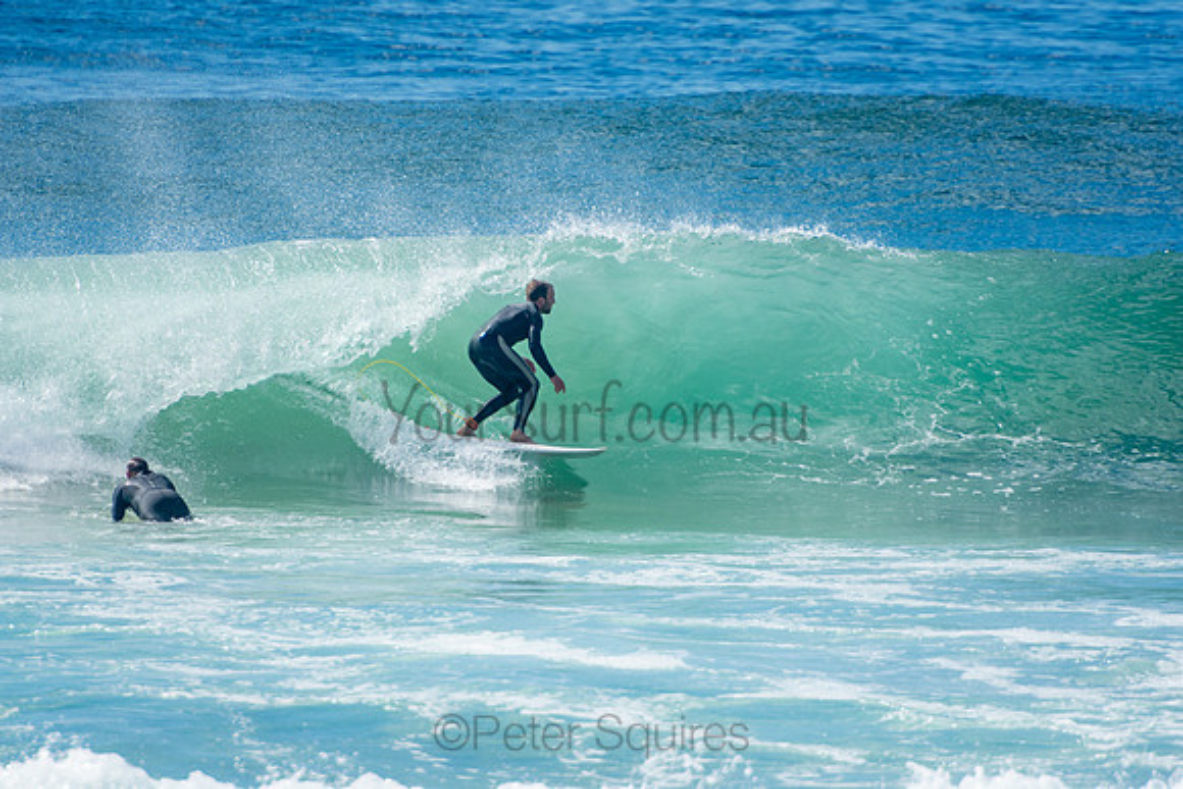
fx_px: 19720
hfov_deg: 3.4
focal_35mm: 600
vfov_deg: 2.3
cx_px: 592
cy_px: 394
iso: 220
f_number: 5.6
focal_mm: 400
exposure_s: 1/1250
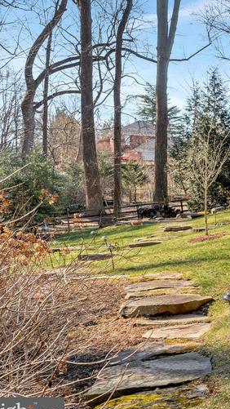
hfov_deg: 20.2
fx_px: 499
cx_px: 391
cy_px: 148
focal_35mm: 46
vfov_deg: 44.1
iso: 100
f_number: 8
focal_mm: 21.5
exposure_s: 1/100
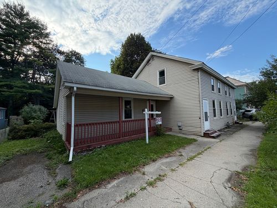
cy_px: 104
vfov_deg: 85.7
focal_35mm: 14
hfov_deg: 102.1
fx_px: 112
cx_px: 138
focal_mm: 2.22
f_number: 2.2
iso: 40
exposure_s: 1/502
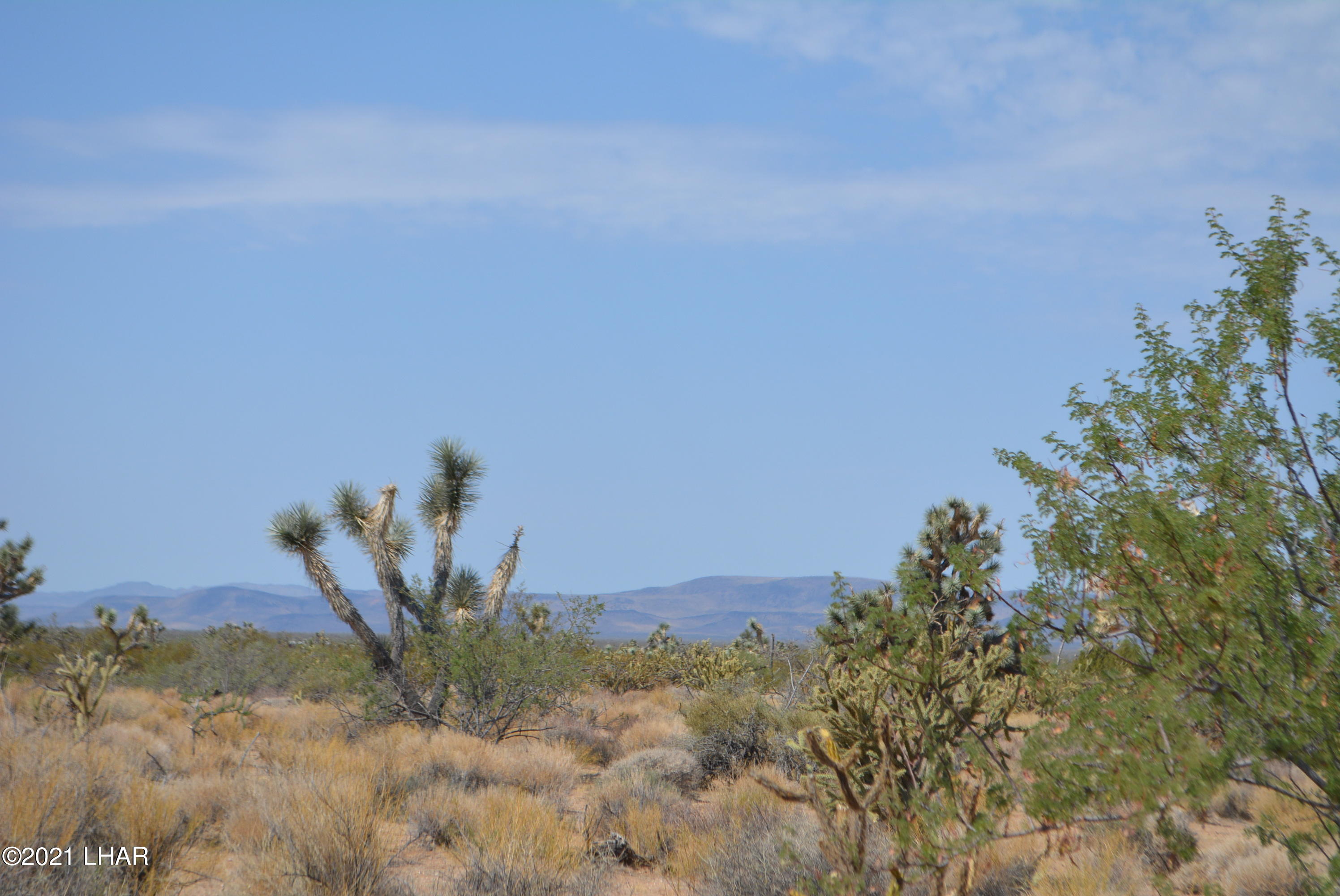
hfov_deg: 24.6
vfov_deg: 16.6
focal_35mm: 82
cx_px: 670
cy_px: 448
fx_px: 3073
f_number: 7.1
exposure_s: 1/2000
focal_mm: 55
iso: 400
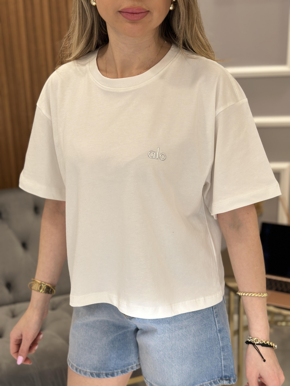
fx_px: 536
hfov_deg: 30.3
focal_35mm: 48
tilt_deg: -17.3
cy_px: 193
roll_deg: +1.4
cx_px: 145
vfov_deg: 39.7
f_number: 1.78
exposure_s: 1/121
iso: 80
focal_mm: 6.86
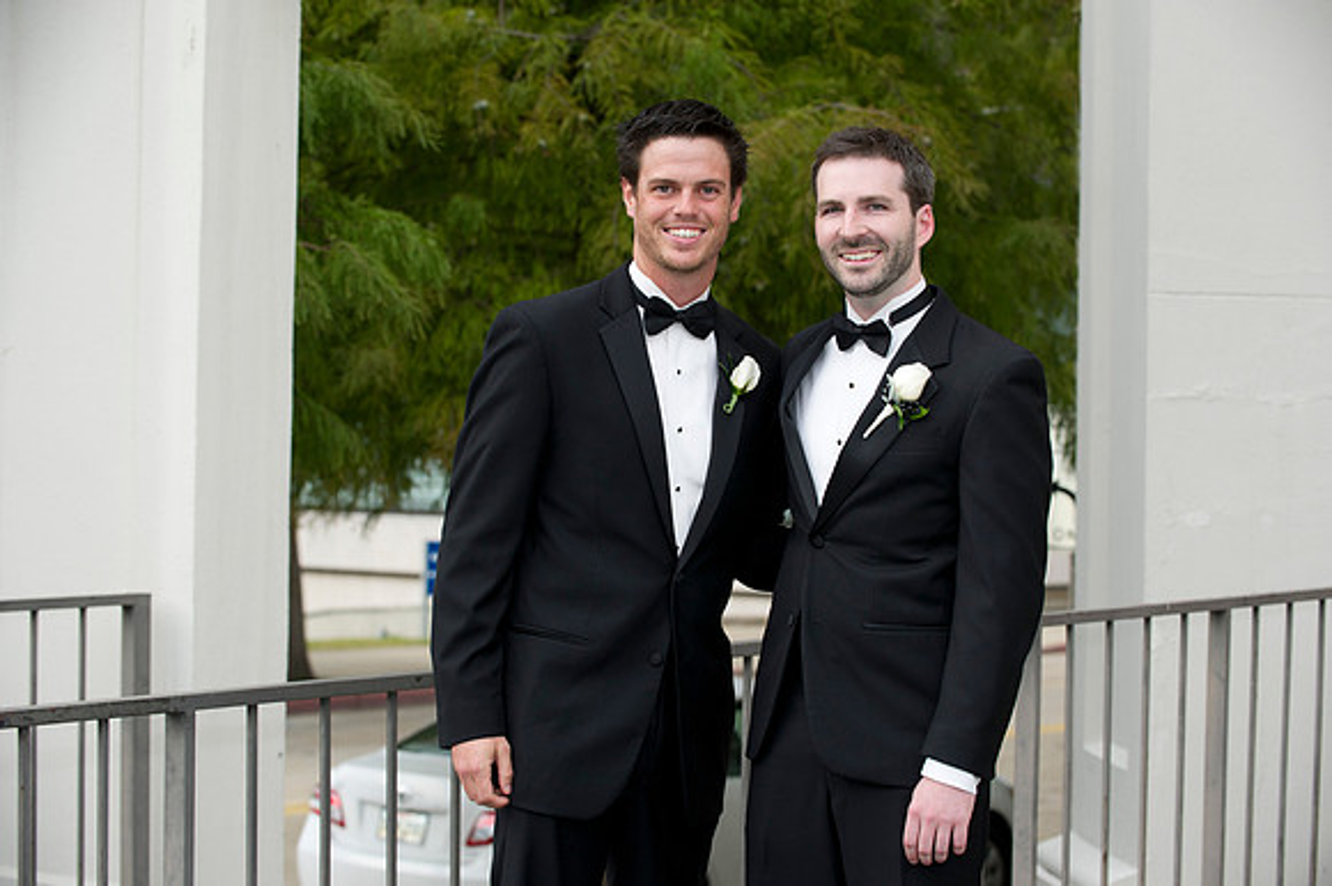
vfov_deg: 15.9
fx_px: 3180
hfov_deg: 23.7
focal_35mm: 86
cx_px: 666
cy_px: 443
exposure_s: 1/125
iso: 400
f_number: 4.5
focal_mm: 86
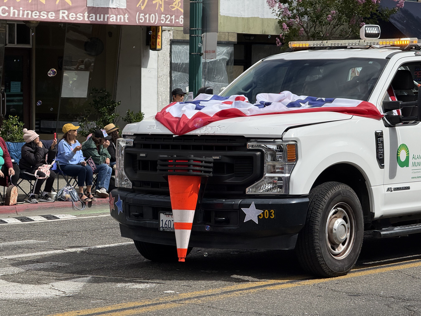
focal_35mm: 120
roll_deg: -0.3
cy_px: 158
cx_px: 210
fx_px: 1459
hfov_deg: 16.4
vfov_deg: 12.3
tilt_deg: -2.4
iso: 50
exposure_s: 1/2817
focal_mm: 15.66
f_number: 2.8
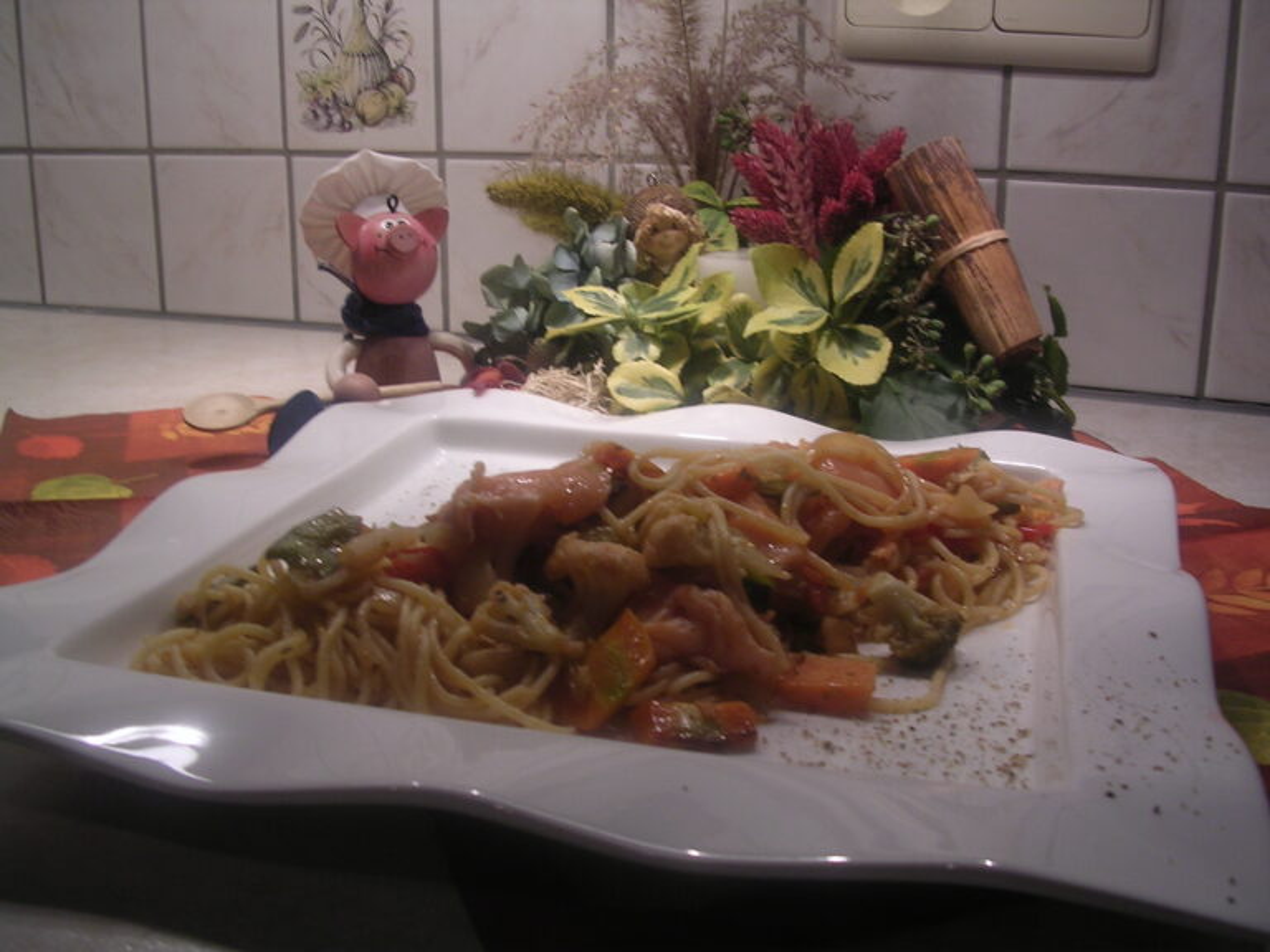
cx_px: 635
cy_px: 476
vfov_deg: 37.7
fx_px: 1394
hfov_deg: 49.0
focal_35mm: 38
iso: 100
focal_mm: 5.8
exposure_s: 1/50.4
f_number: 2.8
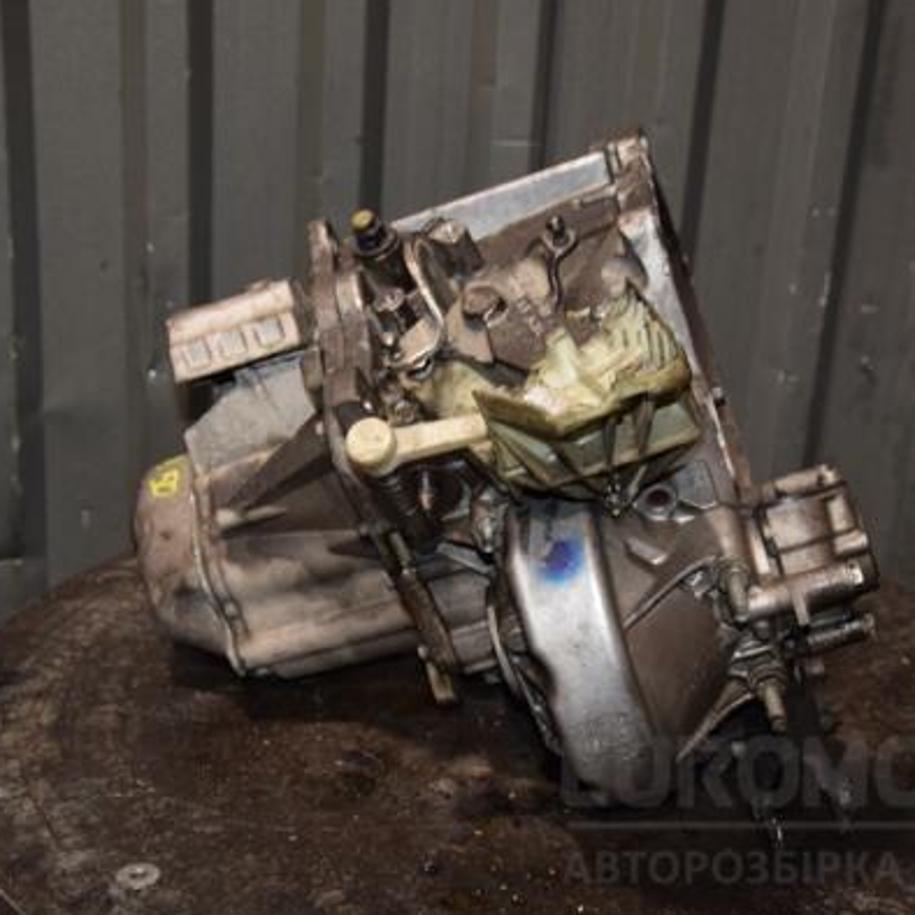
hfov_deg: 26.1
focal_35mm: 66
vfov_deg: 26.1
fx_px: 1974
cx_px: 518
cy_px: 462
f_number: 5
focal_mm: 34
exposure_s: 1/60
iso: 800
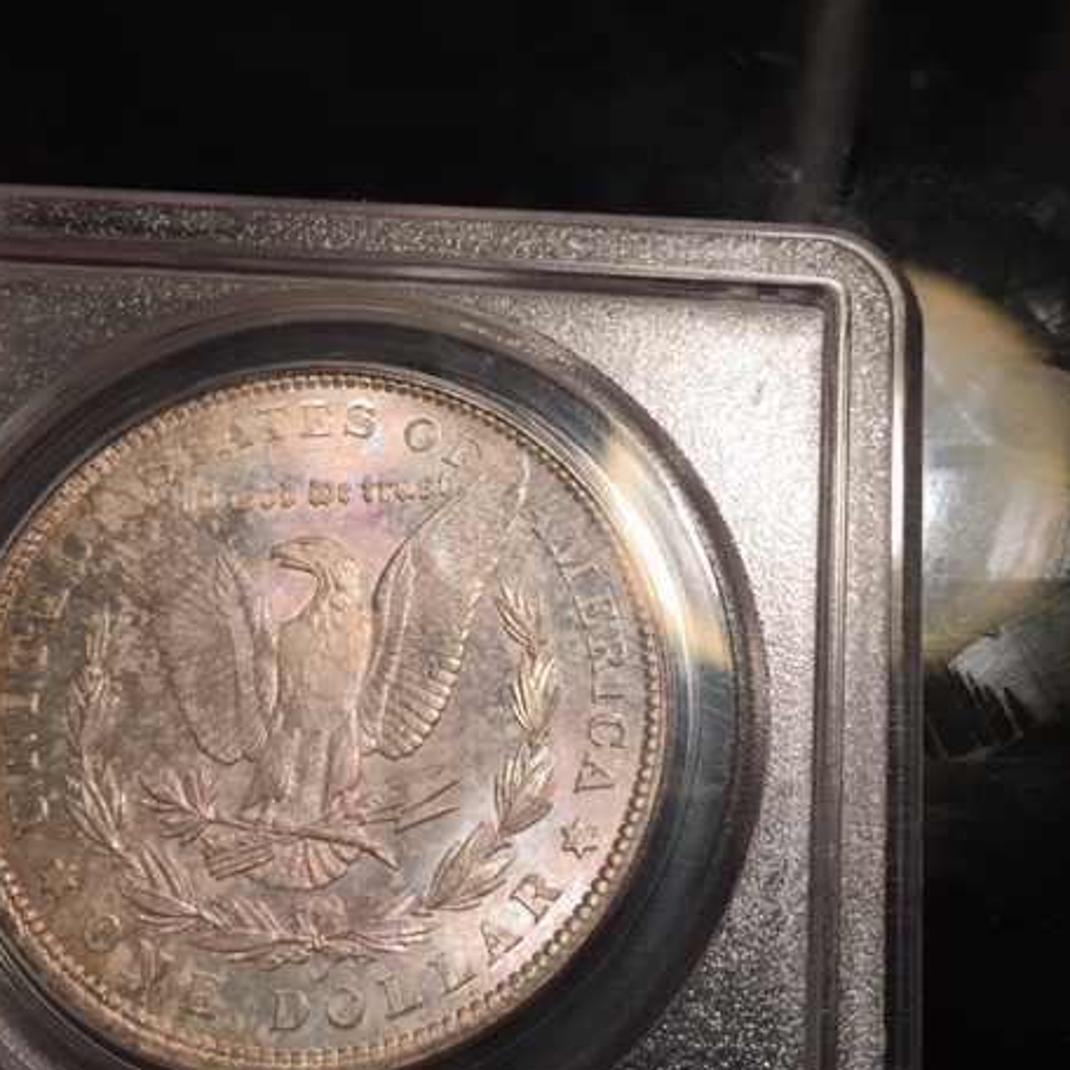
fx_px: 1259
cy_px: 558
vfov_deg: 46.0
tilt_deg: -72.9
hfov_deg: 46.0
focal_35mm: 36
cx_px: 535
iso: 25
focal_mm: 4.15
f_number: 2.2
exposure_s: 1/15
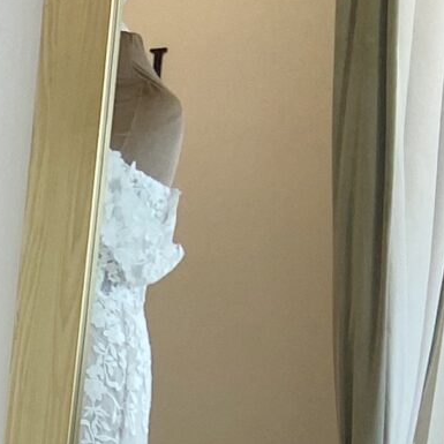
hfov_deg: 9.9
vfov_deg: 9.7
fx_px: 2220
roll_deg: +2.0
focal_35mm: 153
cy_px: 1167
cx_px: -661
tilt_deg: -18.8
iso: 50
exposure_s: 1/100
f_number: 1.8
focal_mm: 4.25
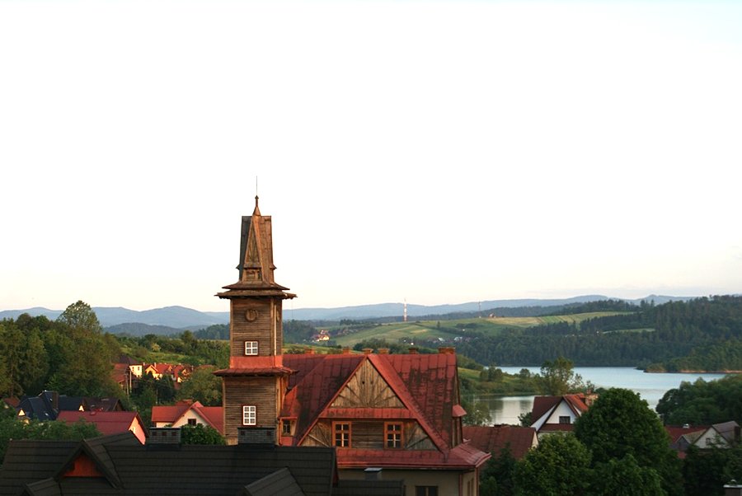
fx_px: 1547
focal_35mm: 75
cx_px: 371
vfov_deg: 18.2
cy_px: 248
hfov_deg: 27.0
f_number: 7.1
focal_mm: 50
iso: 100
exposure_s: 1/100
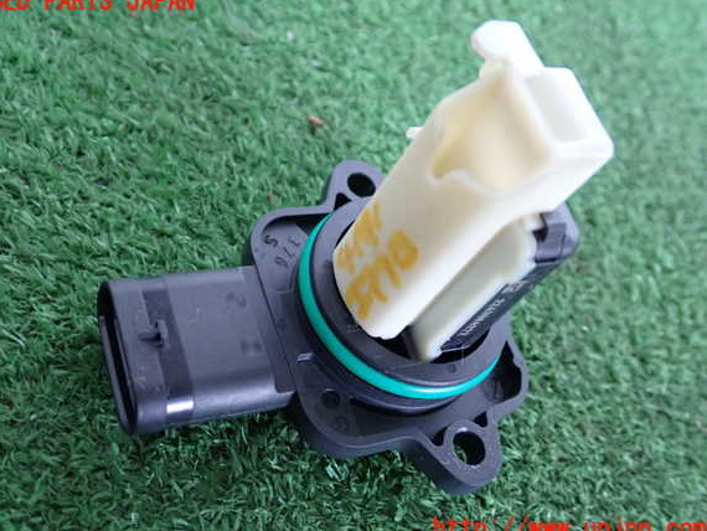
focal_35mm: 40
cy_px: 266
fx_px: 817
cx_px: 341
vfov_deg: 36.0
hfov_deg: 46.8
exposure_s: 1/40
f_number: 2.7
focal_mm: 6.83
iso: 400
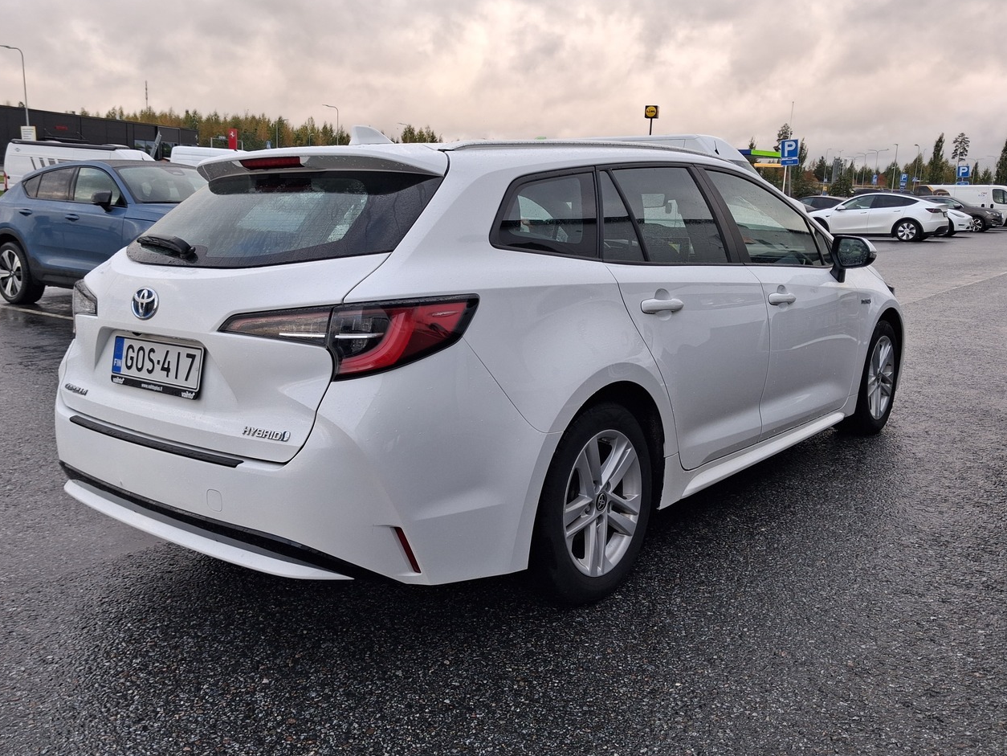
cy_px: 358
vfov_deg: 45.4
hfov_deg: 58.3
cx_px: 463
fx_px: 902
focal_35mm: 31
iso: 40
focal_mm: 4
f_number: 1.8
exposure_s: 1/100
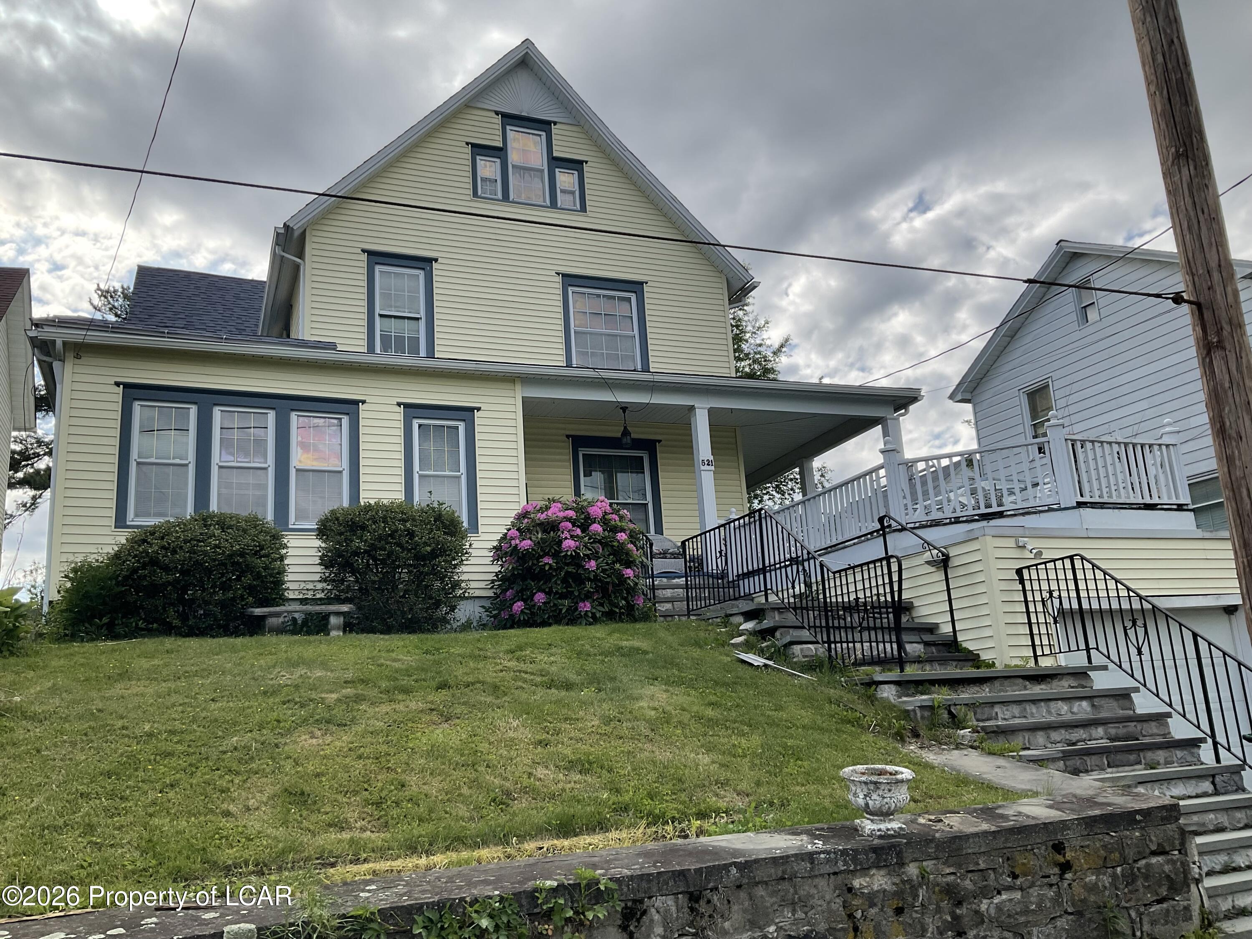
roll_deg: +4.5
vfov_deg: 48.2
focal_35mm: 29
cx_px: 626
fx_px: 1049
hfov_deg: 61.7
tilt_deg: +13.8
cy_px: 470
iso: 16
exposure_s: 1/1730
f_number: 1.8
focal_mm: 3
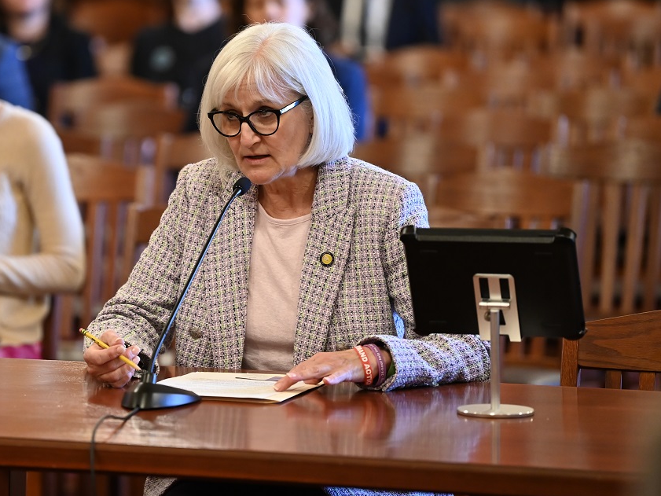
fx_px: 4717
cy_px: 247
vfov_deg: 6.0
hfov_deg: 8.0
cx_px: 215
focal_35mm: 247
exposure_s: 1/160
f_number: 2.8
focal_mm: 180
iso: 3200
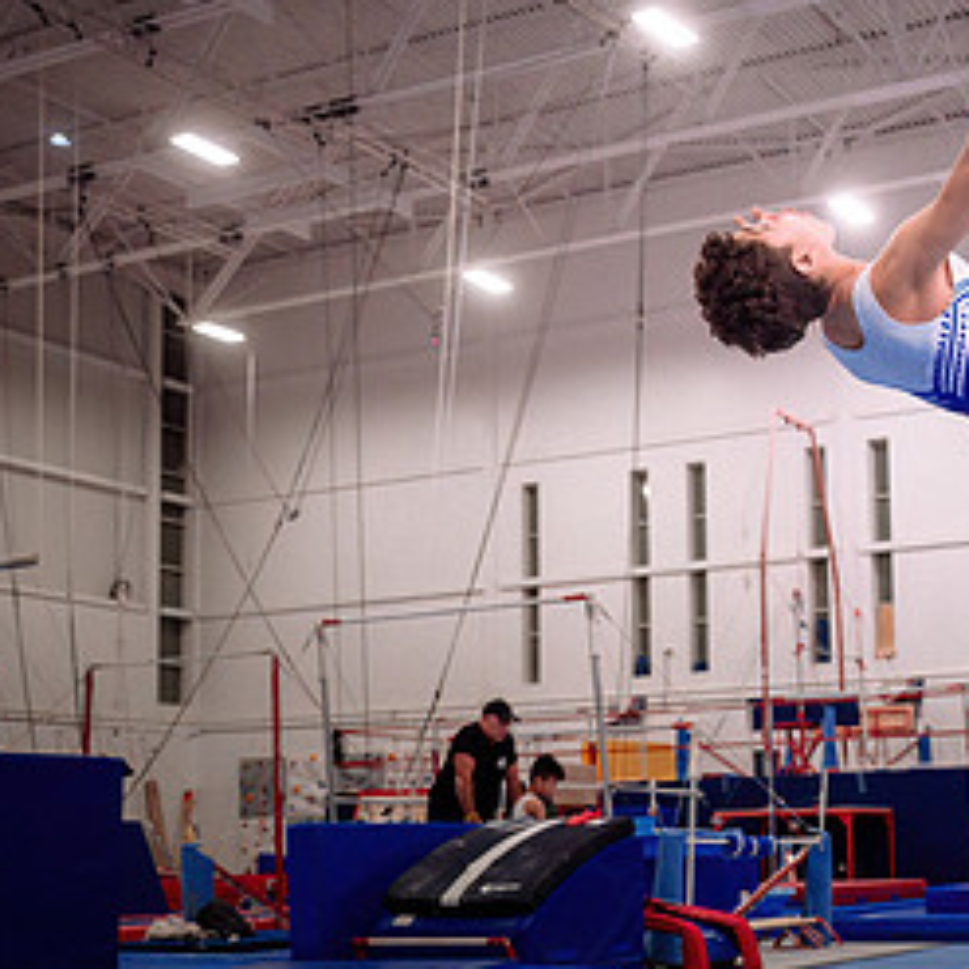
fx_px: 1805
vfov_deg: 29.8
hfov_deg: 29.1
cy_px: 672
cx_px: 821
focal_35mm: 57
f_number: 2.8
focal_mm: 26
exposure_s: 1/1000
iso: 1600
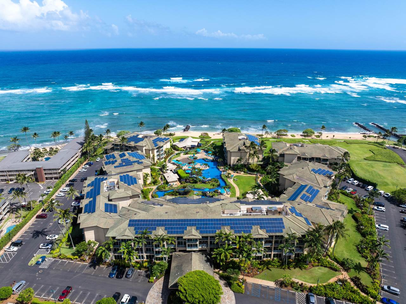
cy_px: 152
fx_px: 281
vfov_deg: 56.8
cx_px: 203
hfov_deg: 71.6
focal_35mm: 24
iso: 100
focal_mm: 12.29
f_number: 2.8
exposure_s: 1/2000
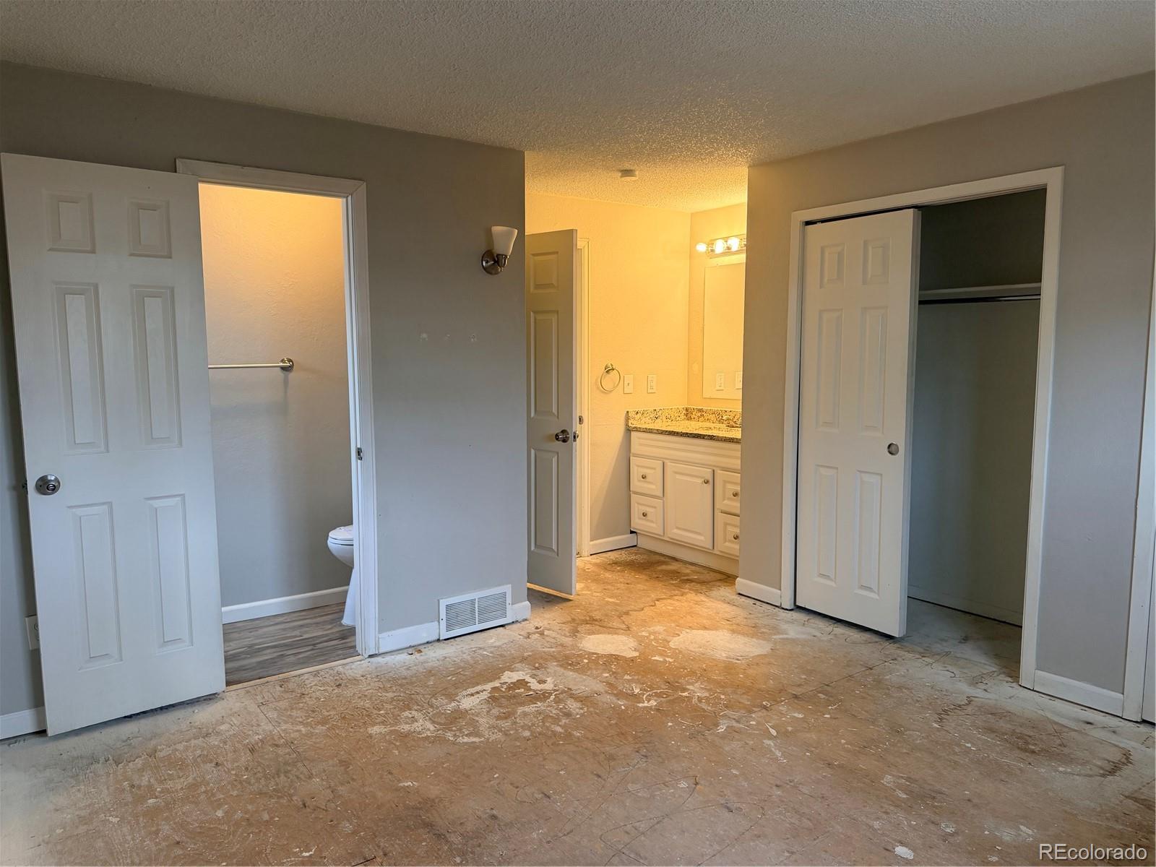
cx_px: 578
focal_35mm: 24
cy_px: 434
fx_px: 801
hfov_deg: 71.6
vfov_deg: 56.8
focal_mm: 6.76
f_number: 1.78
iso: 200
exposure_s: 1/120
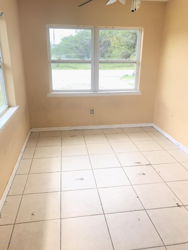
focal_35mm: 28
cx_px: 94
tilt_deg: -20.4
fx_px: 203
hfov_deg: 49.7
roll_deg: -0.2
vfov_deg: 63.4
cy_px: 125
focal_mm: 3.99
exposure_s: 1/221
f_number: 1.8
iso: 20
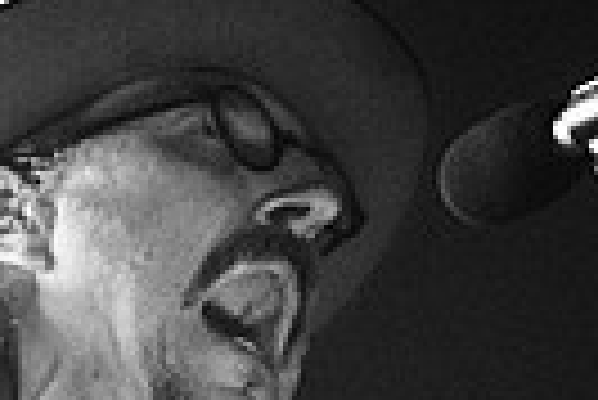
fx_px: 5986
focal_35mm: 360
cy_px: 557
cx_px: 355
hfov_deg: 5.7
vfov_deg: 3.8
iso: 4000
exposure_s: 1/160
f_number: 3.2
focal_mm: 70
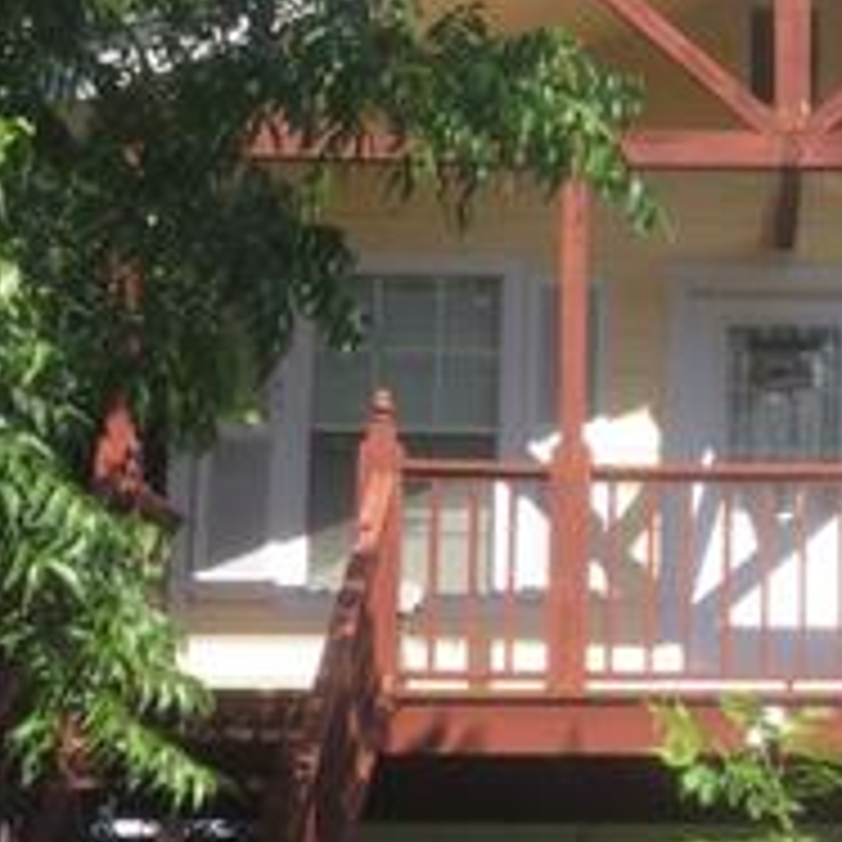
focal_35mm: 94
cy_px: 639
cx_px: 865
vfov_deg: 18.4
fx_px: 2587
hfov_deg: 18.0
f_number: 2.4
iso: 25
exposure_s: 1/436
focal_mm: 3.3
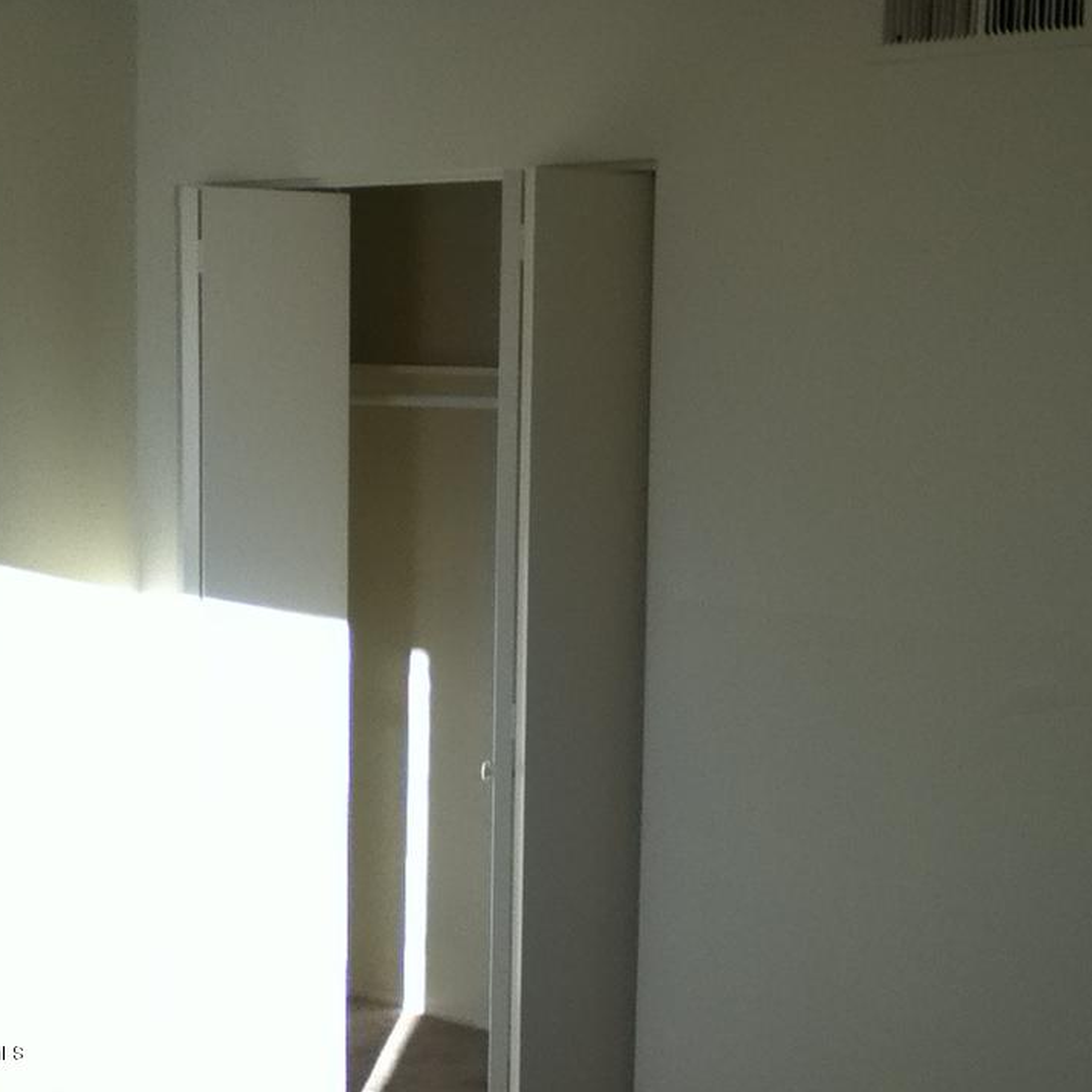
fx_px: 1356
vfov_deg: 43.9
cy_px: 545
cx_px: 614
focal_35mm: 38
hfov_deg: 43.8
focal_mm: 3.85
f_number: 2.4
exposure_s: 1/283
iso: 80
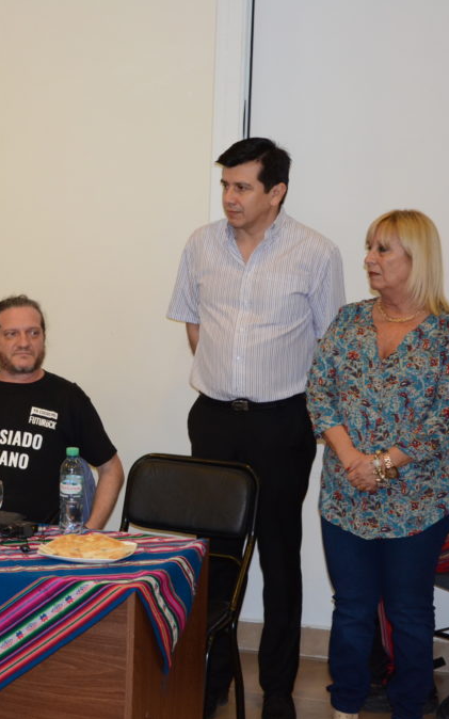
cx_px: 15
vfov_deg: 26.2
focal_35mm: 79
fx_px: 1547
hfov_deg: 16.2
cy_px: 362
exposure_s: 1/60
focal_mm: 34
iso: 800
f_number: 5
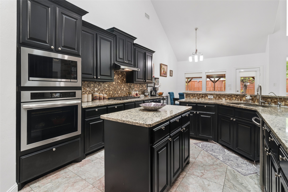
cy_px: 96
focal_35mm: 16
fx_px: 132
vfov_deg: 72.0
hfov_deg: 95.0
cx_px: 144
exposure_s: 1/6
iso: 250
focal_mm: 11
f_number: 9
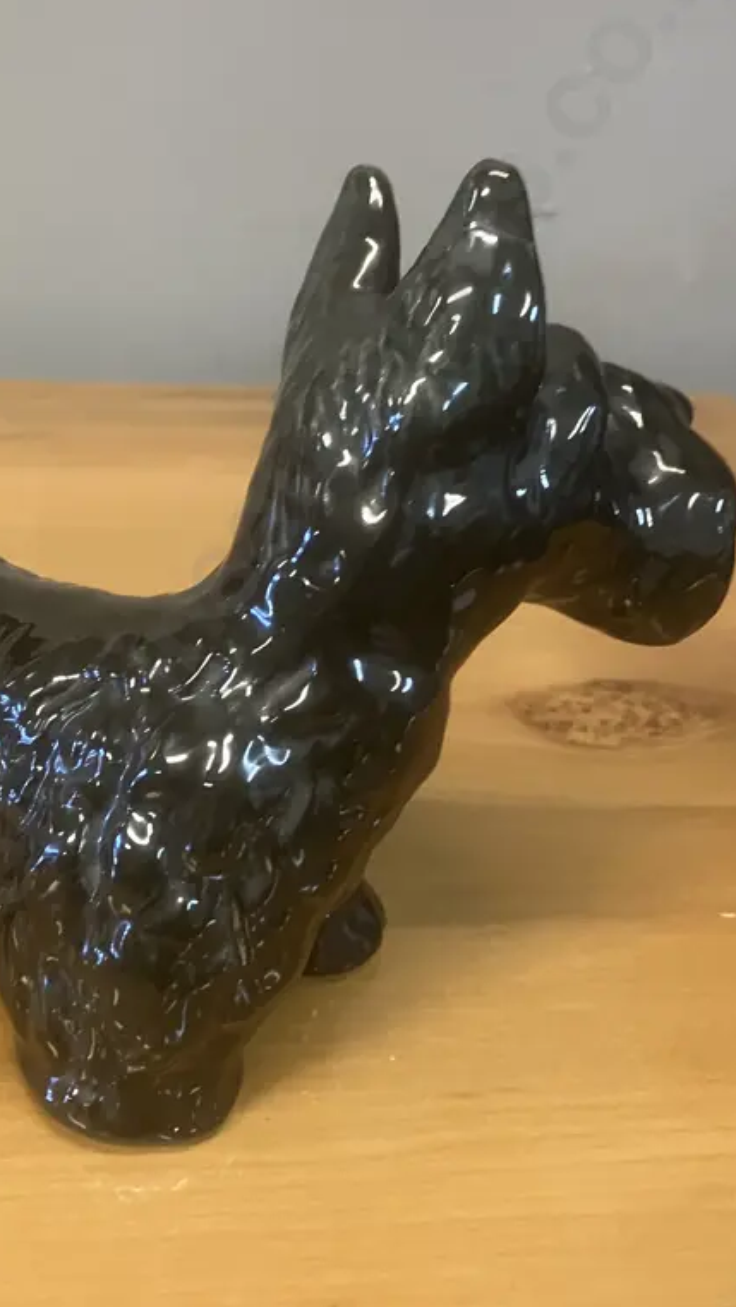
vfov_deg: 49.3
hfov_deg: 28.7
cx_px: 209
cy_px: 595
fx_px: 1422
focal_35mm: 41
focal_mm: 3.99
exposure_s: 1/33
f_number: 1.8
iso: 250
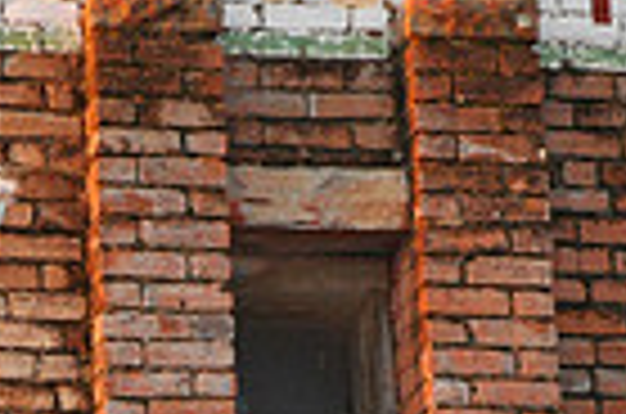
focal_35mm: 201
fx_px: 3487
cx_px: -207
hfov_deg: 10.0
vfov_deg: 6.7
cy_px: 587
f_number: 4.2
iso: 800
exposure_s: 1/60
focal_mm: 32
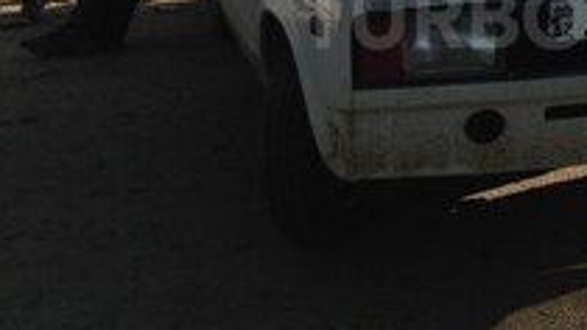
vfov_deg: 14.0
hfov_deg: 24.4
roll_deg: +0.5
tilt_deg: -15.3
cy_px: 17
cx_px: 514
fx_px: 1323
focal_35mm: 85
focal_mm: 4.12
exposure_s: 1/821
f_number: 2.4
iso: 50
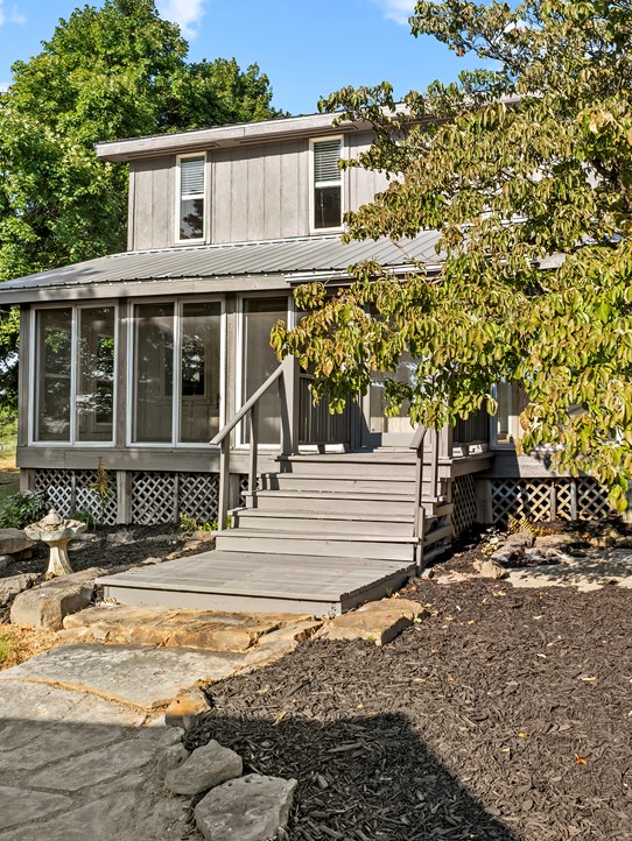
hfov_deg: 41.3
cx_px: 419
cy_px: 407
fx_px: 827
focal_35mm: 34
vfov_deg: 53.9
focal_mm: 12.29
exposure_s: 1/1000
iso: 100
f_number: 2.8
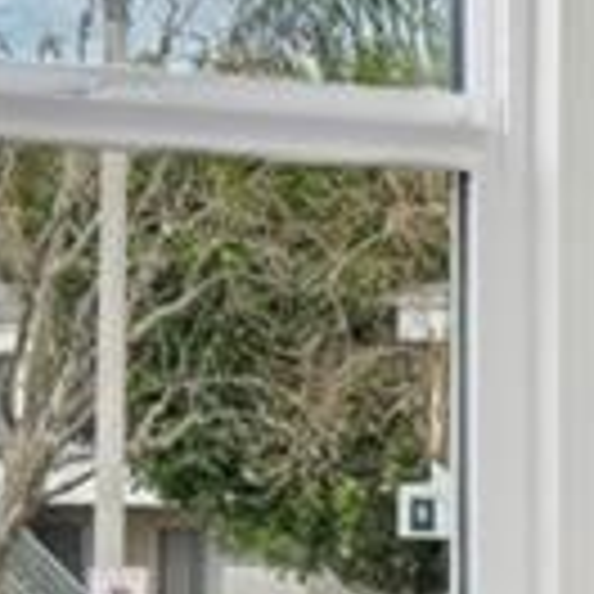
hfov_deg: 5.6
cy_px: 482
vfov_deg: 6.3
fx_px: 5358
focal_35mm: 276
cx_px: 2286
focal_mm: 27.7
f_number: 6.4
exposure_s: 1/3.33
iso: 200
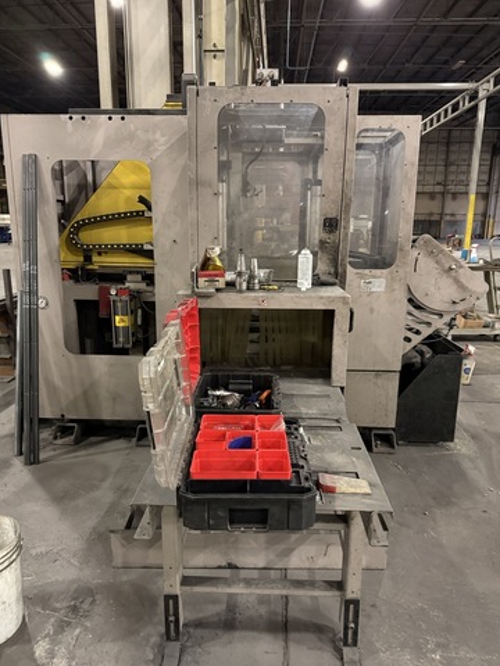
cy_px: 345
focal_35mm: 25
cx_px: 249
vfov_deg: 69.4
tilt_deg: -12.9
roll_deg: -0.3
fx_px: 481
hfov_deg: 54.9
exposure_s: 1/30
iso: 1000
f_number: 1.78
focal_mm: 6.76
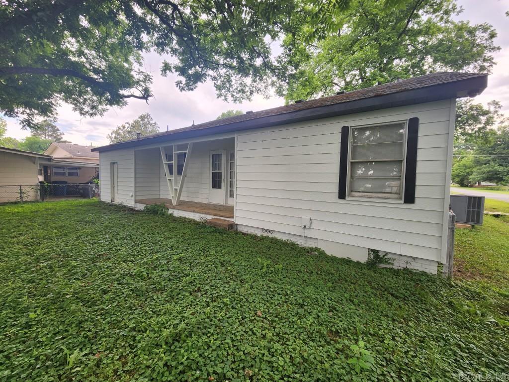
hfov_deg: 106.2
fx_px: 191
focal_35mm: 13
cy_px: 191
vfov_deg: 89.9
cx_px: 254
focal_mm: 2.2
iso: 50
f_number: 2.2
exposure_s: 1/181
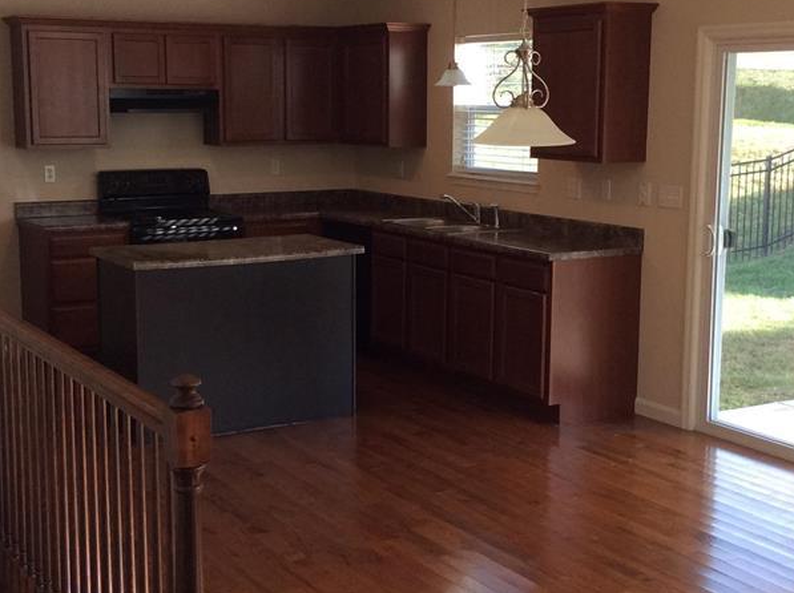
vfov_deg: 26.5
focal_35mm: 55
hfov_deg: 35.0
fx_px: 1260
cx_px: 360
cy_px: 277
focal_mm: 3.3
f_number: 2.4
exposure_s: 1/120
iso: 64
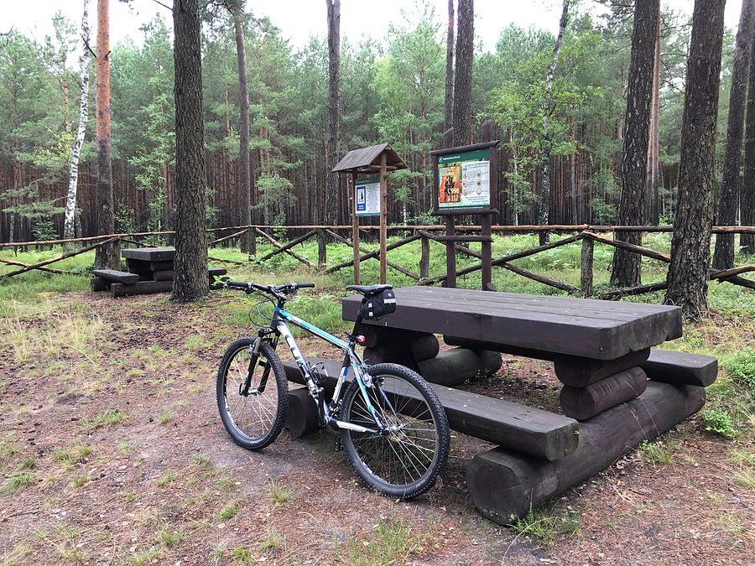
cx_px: 378
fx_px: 633
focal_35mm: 29
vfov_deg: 48.2
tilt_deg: -4.7
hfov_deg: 61.7
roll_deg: +1.8
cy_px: 283
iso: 25
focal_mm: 4.15
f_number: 2.2
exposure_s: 1/50
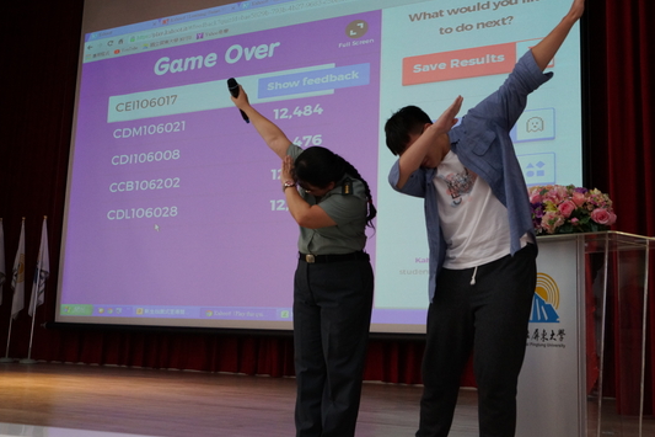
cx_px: 328
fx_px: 837
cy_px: 170
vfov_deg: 29.1
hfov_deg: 42.8
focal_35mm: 46
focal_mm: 35
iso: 1600
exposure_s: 1/60
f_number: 4
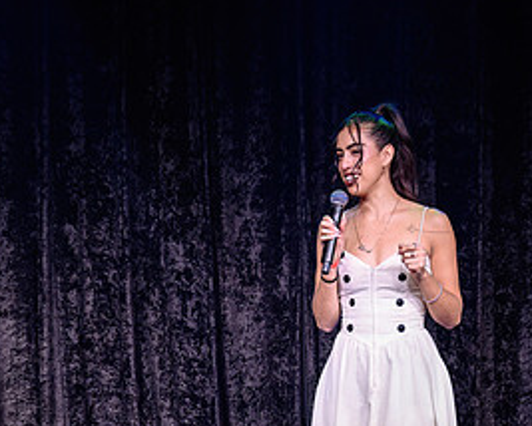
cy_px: 361
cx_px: 185
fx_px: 1702
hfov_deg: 17.7
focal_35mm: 108
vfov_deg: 14.2
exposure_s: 1/320
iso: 800
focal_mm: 53
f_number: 3.5
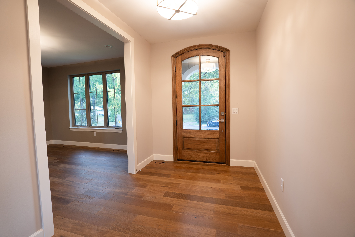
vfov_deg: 73.7
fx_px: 158
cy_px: 118
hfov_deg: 96.7
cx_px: 178
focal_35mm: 16
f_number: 4.5
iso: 160
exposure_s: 1/13
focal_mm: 16
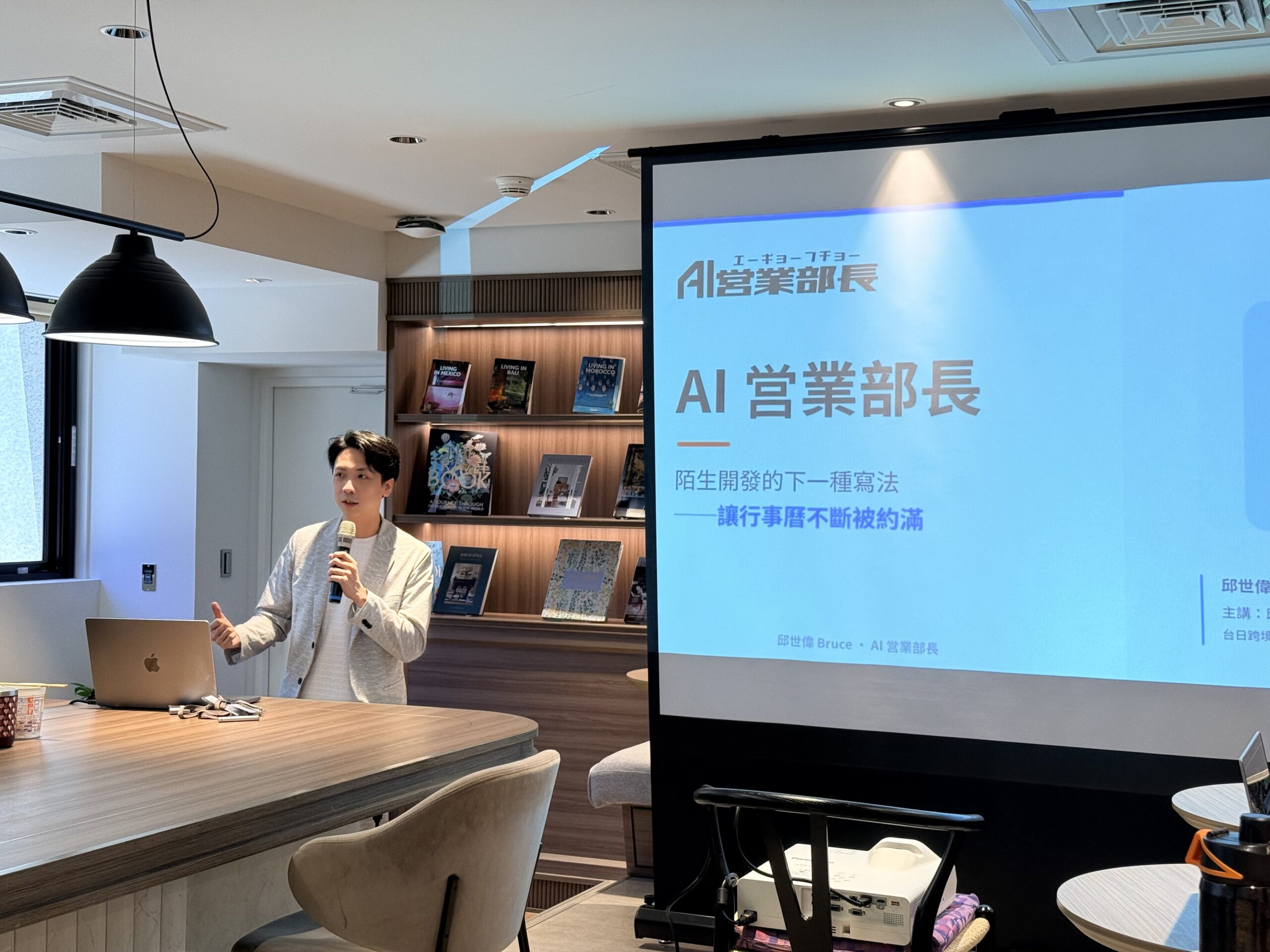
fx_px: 1761
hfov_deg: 39.7
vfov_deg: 30.3
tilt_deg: +0.7
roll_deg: -0.9
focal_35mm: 48
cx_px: 635
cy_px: 476
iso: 50
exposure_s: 1/60
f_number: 1.78
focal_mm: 6.76
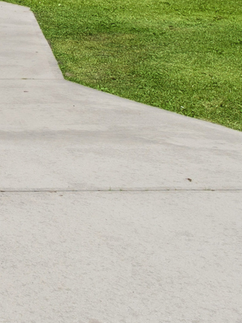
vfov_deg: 23.1
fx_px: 718
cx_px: -341
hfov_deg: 13.7
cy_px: -68
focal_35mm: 77
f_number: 9
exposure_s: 1/1000
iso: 1000
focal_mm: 16
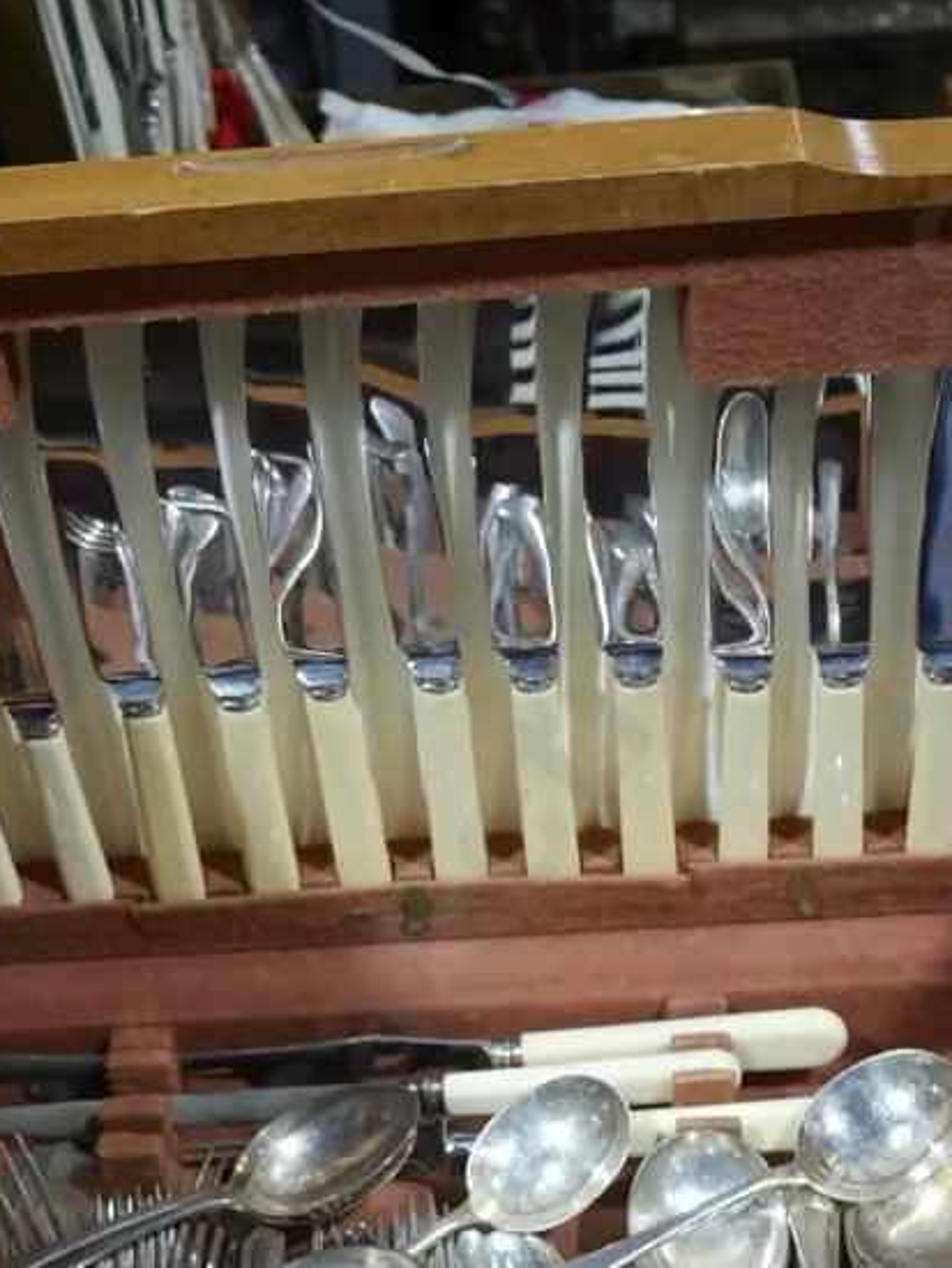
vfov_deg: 28.6
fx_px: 2455
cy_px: 918
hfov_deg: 21.9
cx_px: 454
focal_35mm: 67
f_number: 4
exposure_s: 1/60
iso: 320
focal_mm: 18
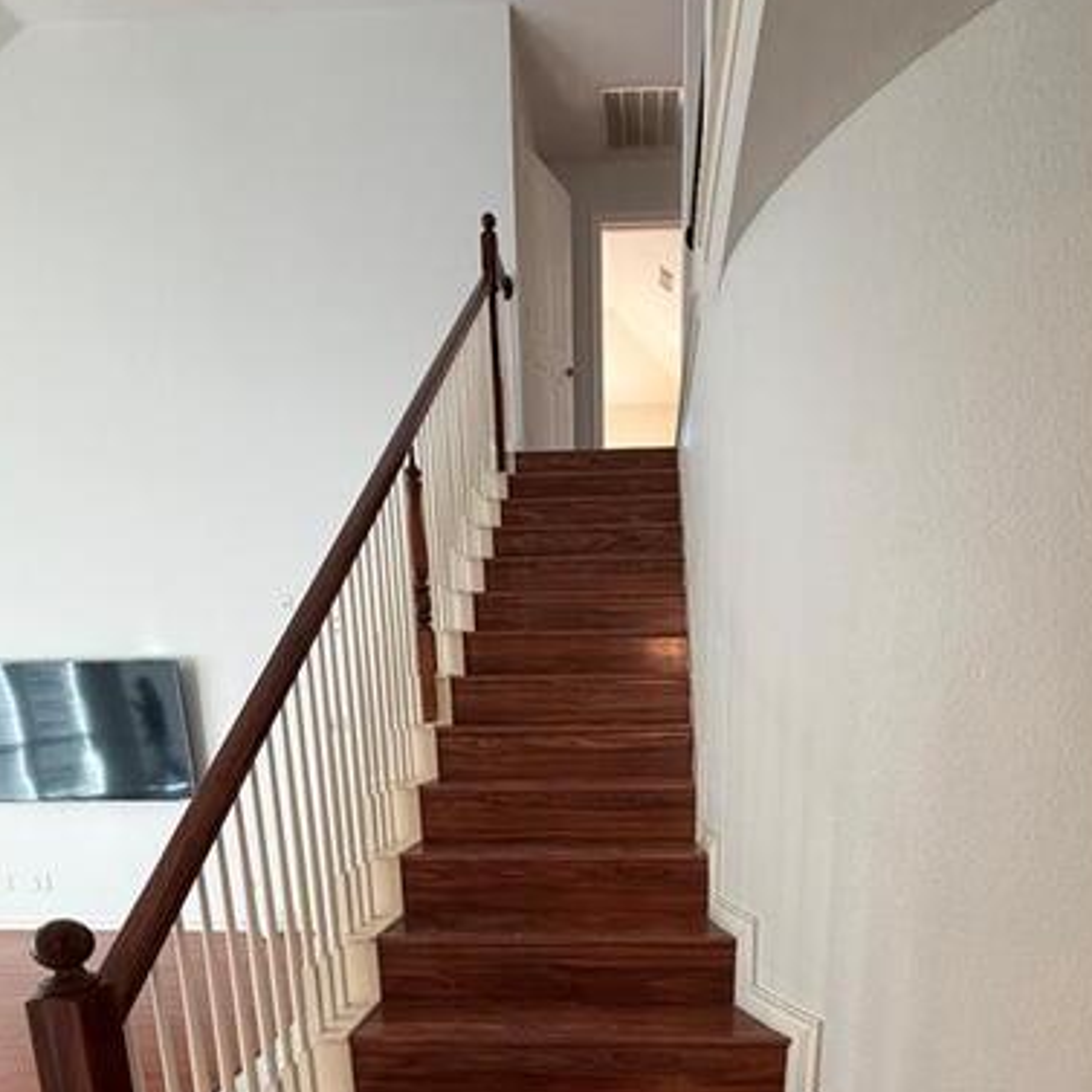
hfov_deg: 71.8
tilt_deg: -12.6
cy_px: 886
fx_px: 749
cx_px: 617
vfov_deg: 65.1
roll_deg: +0.5
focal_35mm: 21
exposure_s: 1/120
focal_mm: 2.22
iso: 250
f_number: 2.2
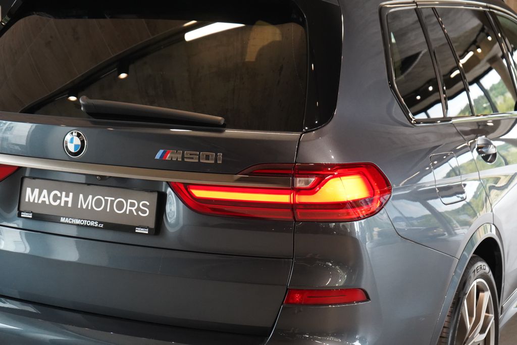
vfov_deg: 19.5
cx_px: 258
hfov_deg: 28.8
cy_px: 172
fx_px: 1005
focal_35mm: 70
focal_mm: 70
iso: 6400
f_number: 5.6
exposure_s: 1/160
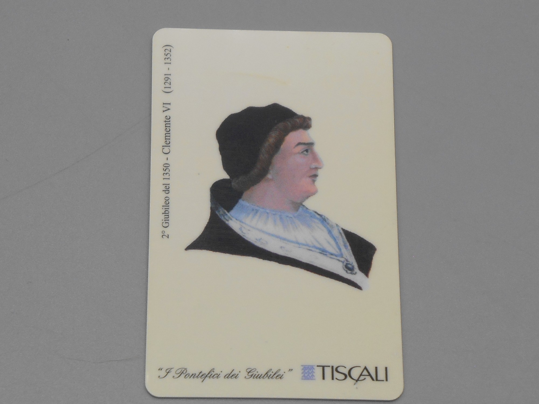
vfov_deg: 21.0
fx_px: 1090
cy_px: 202
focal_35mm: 70
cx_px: 270
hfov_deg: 27.8
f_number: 4.5
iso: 80
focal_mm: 12.5
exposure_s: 1/160
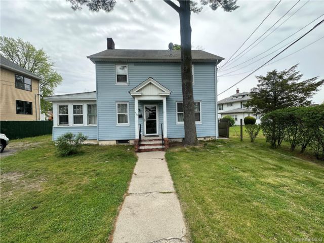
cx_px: 162
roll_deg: +1.6
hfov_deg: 102.1
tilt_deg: -0.6
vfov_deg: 85.7
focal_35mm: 14
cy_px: 122
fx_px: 131
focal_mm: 2.22
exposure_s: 1/378
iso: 40
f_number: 2.2
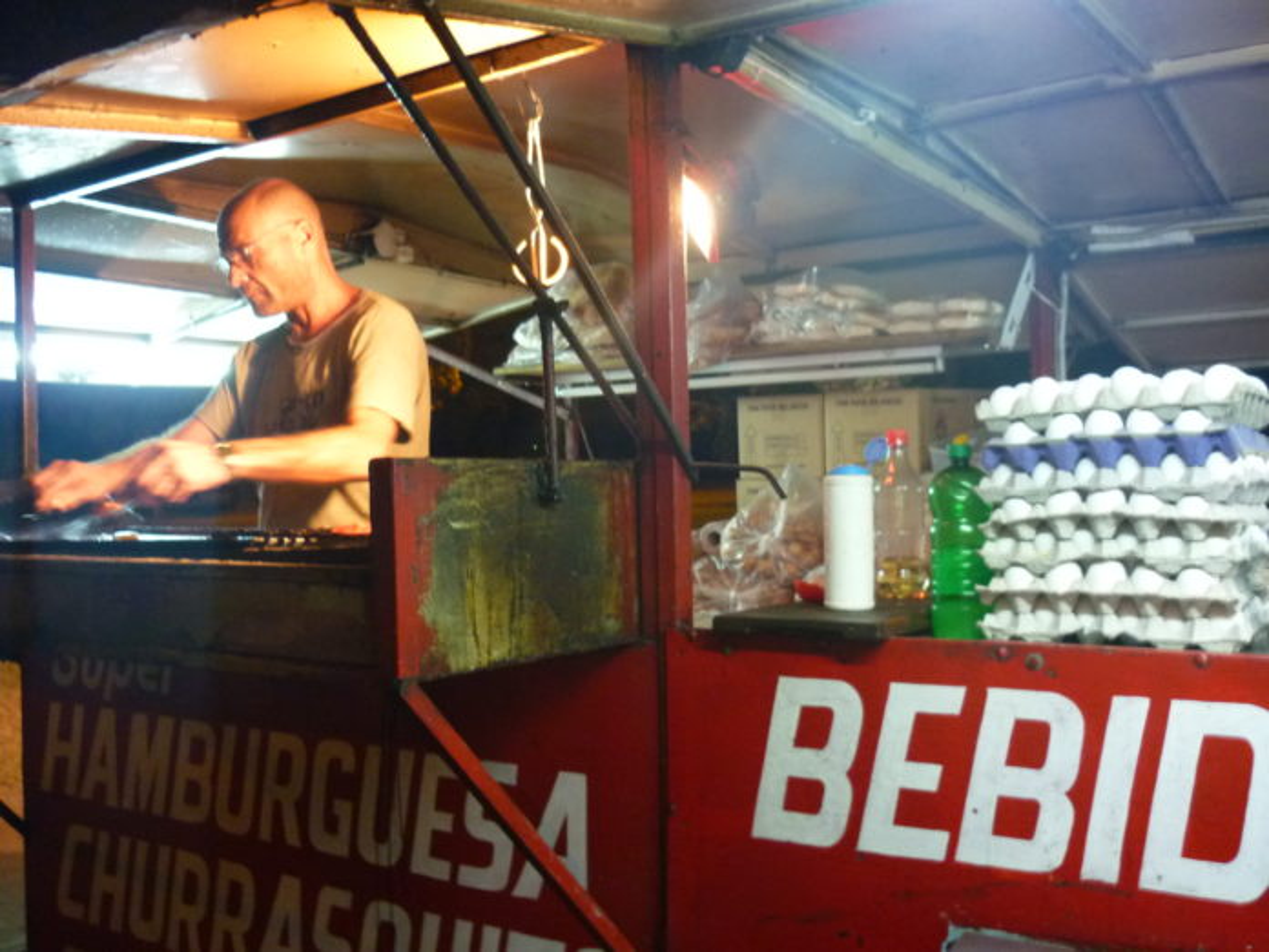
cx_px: 634
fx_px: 1210
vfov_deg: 42.9
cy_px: 476
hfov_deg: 55.4
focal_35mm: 33
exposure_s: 1/8
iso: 400
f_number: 2.8
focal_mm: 5.5
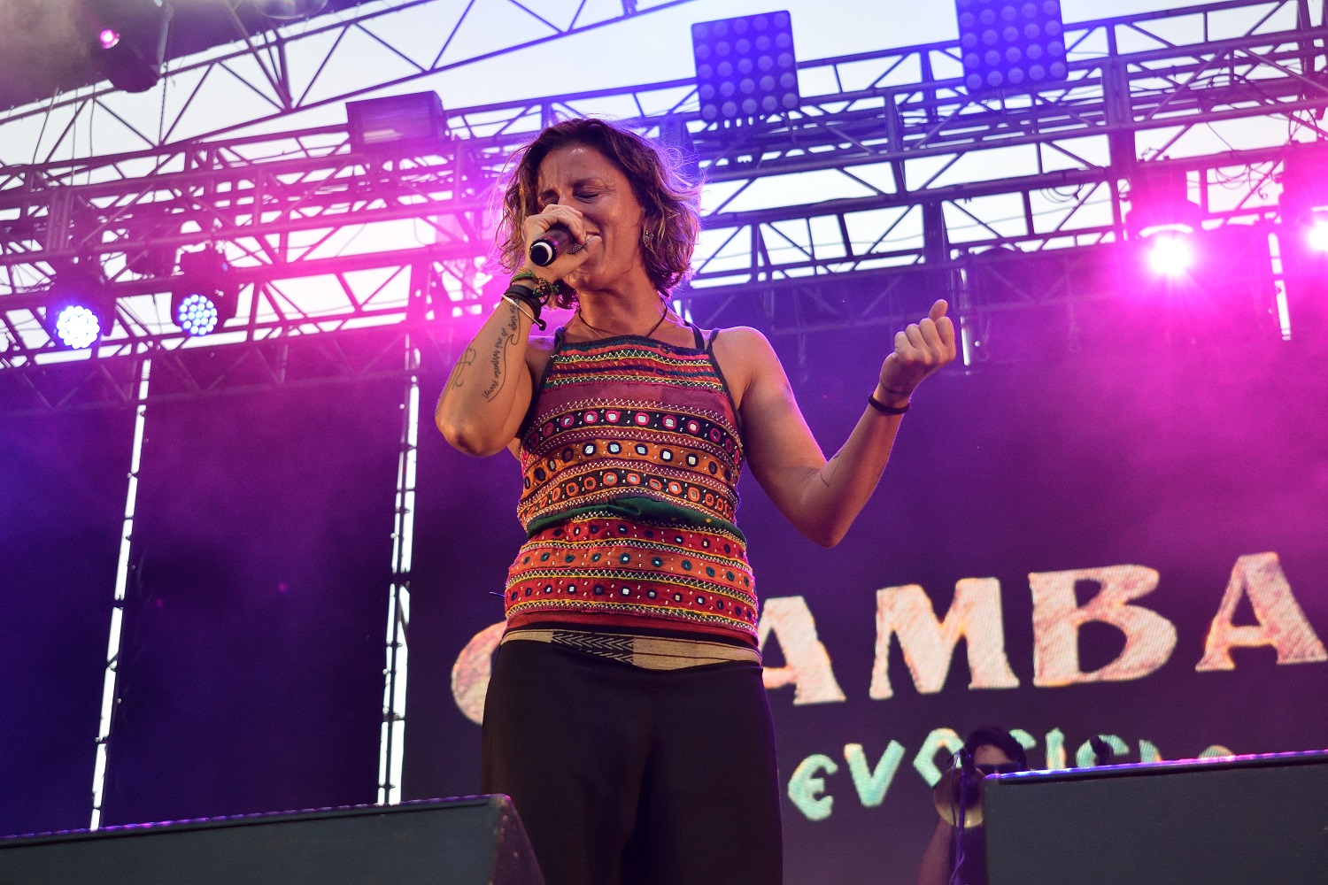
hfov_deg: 33.4
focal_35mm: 60
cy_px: 442
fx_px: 2213
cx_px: 664
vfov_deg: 22.6
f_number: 5.6
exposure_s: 1/200
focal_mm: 40
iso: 800
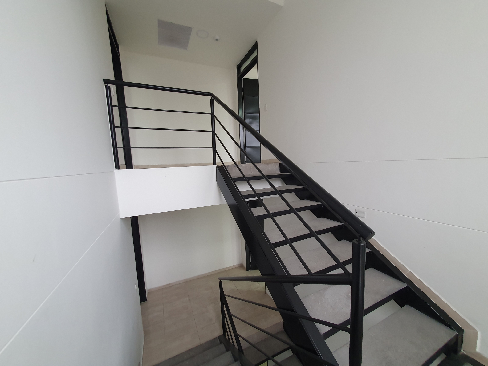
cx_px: 244
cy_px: 183
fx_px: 183
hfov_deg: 106.2
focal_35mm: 13
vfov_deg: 89.9
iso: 250
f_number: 2.2
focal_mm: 1.8
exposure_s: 1/60
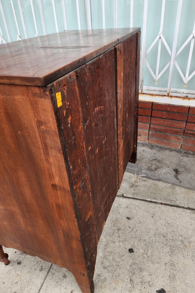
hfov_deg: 53.1
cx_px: 105
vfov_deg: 73.7
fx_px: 195
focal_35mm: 24
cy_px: 147
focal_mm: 5.4
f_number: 1.8
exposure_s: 1/210
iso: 20
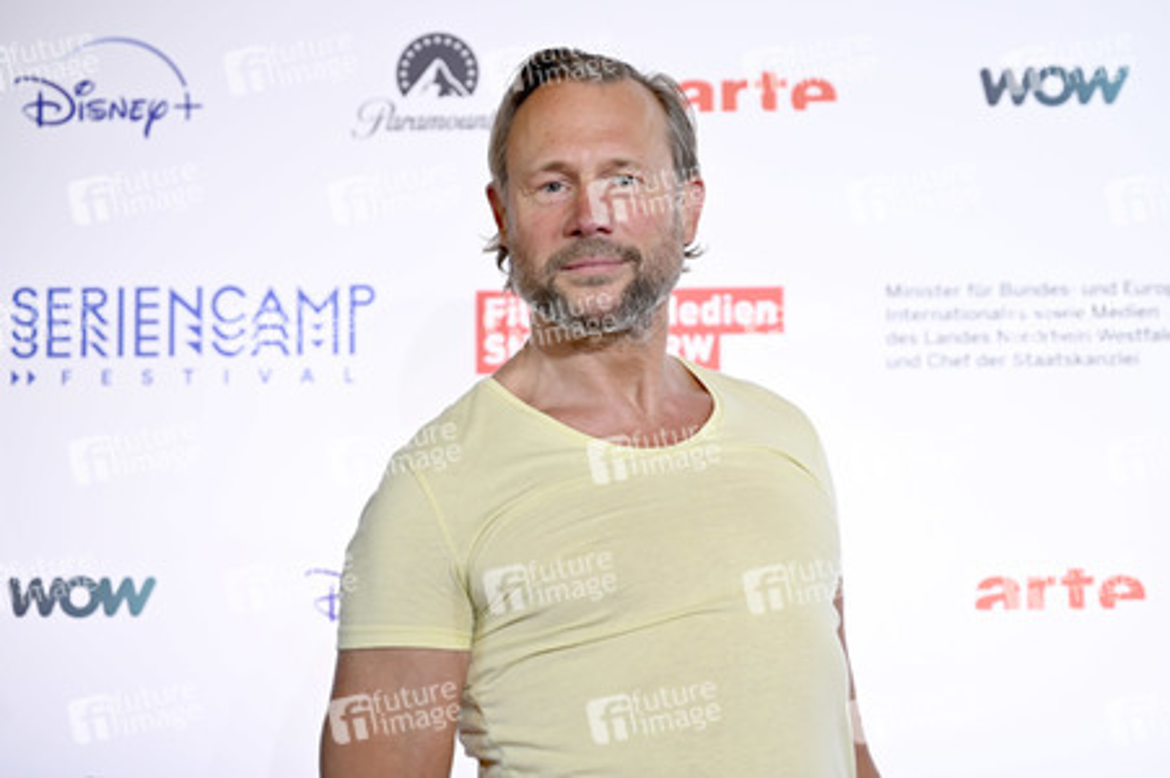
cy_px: 389
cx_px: 585
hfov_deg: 27.0
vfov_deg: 18.2
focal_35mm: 75
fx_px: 2436
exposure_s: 1/250
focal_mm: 75
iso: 500
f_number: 2.8
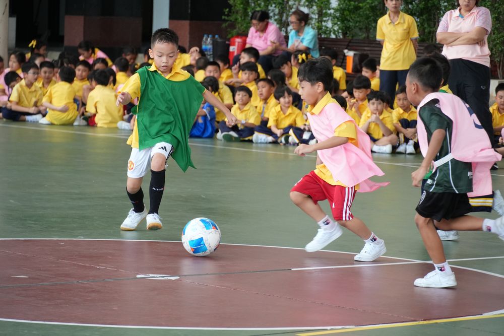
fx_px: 2478
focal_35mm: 177
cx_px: 252
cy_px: 168
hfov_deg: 11.6
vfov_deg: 7.8
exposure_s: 1/500
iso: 1600
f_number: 5.6
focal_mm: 118
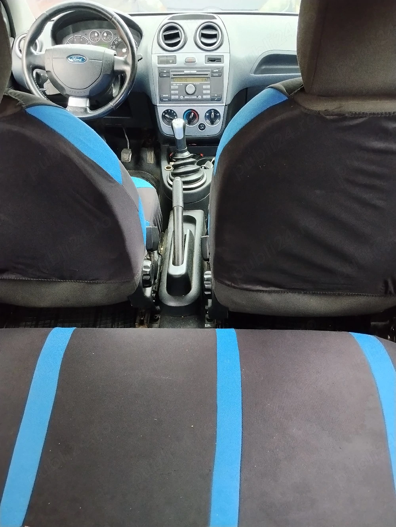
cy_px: 264
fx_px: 442
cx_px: 198
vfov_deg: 61.7
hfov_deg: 48.2
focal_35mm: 29
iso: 320
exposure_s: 1/33
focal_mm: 4.22
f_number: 1.8
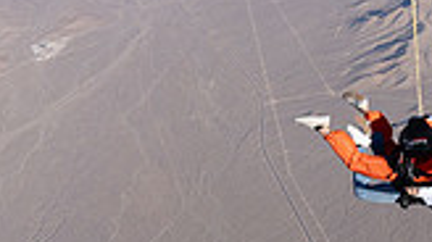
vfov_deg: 13.4
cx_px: 503
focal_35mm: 89
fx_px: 1019
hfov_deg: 22.3
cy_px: 9
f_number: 11
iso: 800
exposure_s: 1/2000
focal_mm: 24
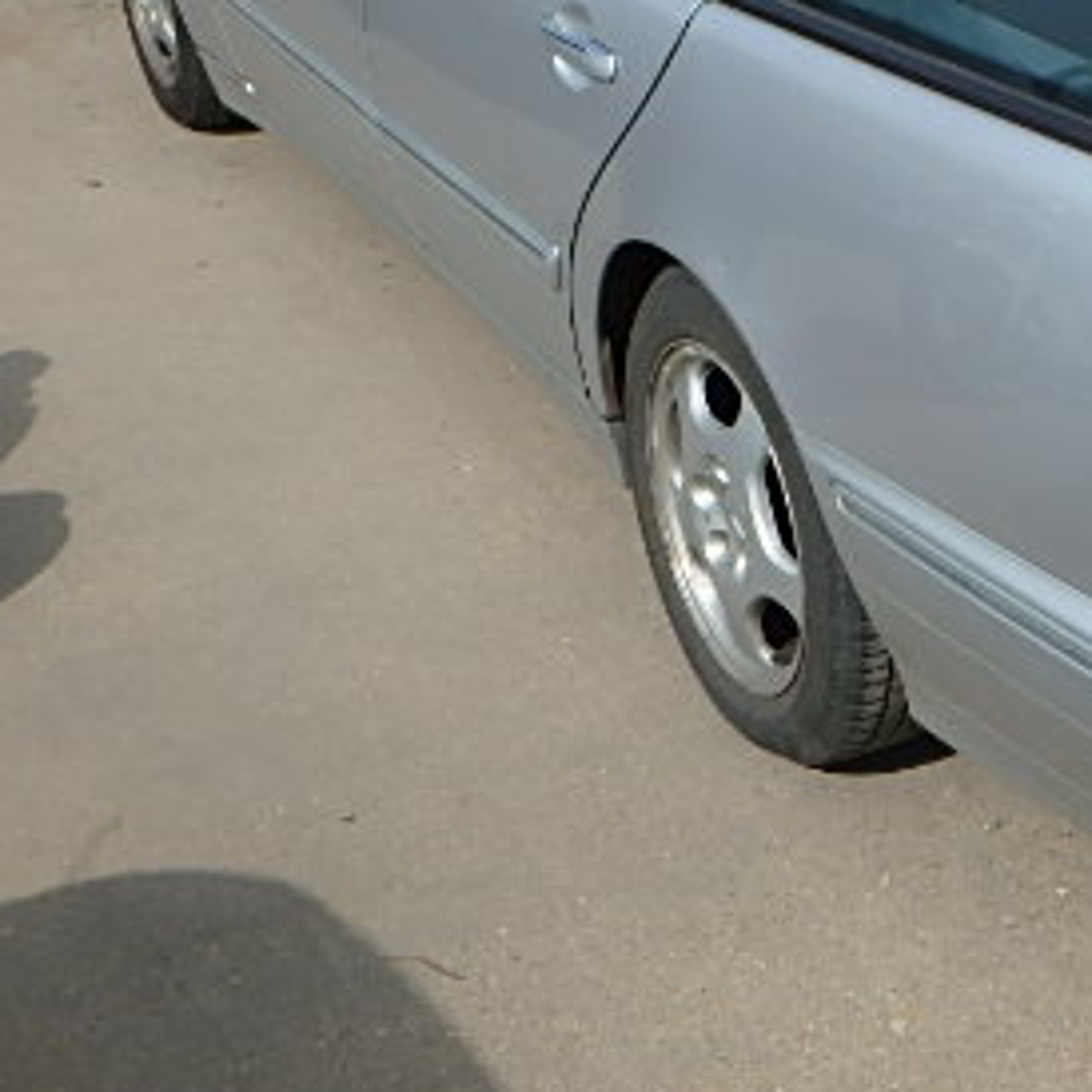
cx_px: 1180
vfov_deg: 26.6
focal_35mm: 64
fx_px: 2284
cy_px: 319
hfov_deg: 25.1
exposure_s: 1/1000
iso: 125
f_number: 4.7
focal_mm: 5.6
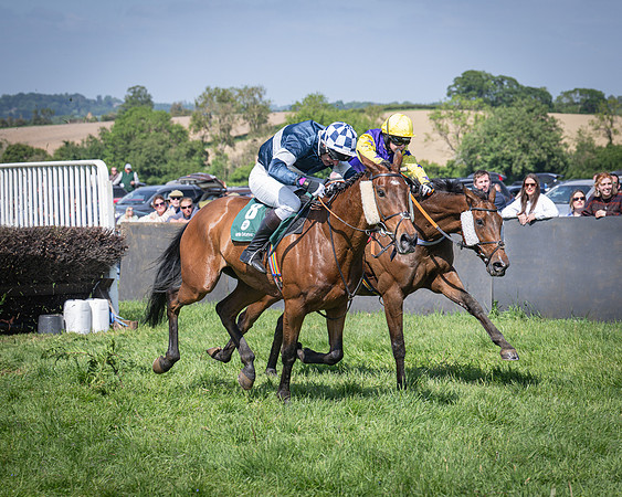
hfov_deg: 18.1
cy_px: 305
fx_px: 1954
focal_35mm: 106
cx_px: 300
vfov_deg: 14.5
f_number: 4
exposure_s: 1/1600
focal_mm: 73
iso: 200
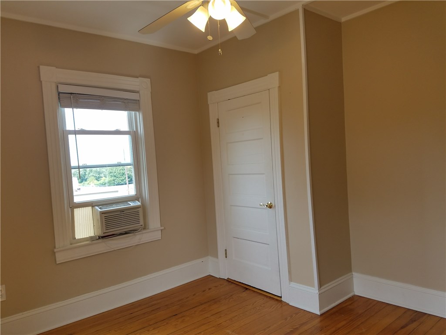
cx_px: 223
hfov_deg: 67.3
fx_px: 335
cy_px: 168
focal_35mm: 26
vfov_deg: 53.1
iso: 50
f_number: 1.7
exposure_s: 1/194
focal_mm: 4.2
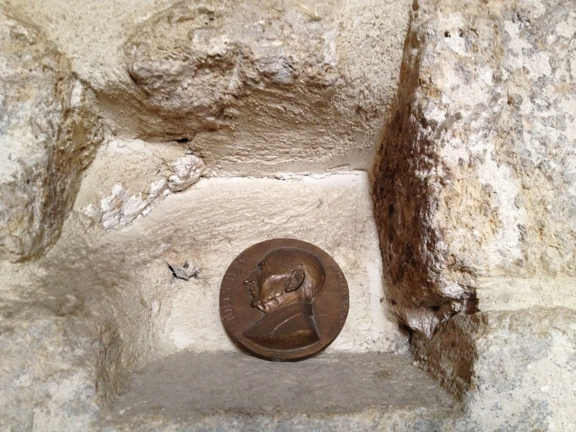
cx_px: 288
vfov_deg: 40.7
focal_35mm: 35
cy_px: 216
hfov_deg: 52.6
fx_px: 582
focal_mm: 4.28
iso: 320
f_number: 2.4
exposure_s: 1/20
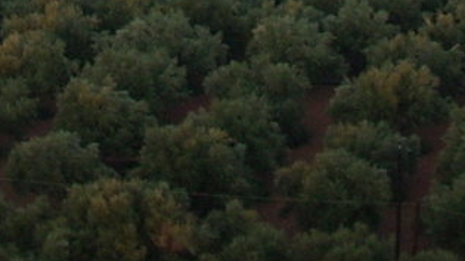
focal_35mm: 205
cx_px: 92
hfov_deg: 10.5
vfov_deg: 5.6
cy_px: -490
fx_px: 2527
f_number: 2.8
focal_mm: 6.2
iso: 64
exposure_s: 1/115
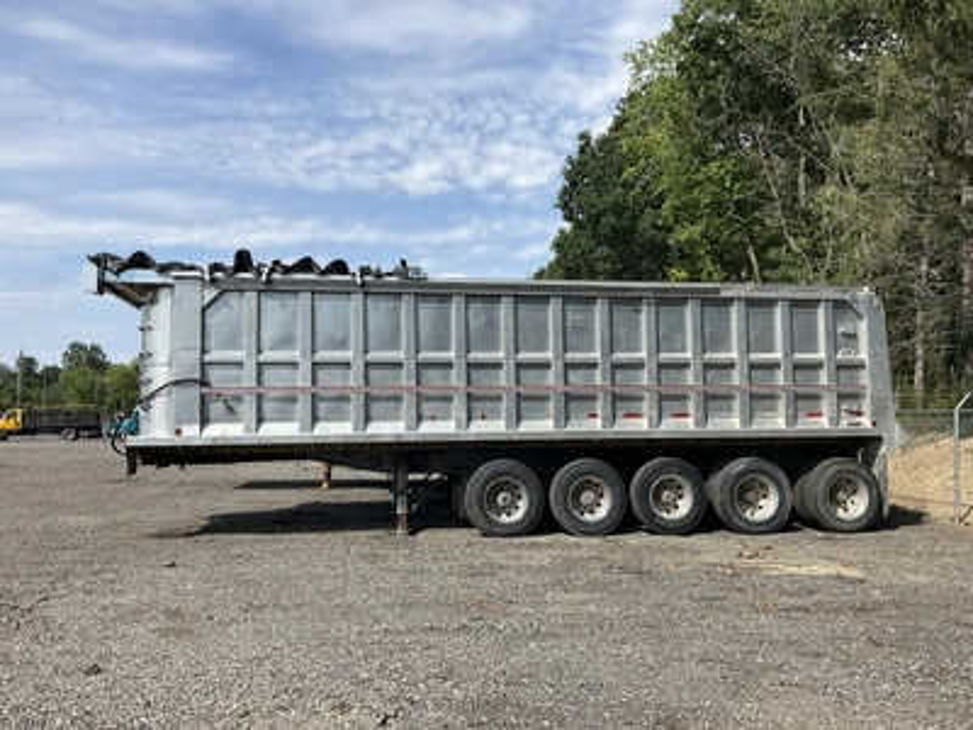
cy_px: 365
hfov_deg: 61.7
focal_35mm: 29
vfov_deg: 48.2
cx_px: 486
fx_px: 815
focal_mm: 3
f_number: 1.8
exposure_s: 1/1786
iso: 25
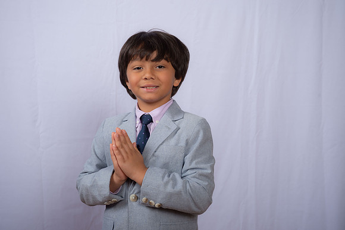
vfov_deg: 21.9
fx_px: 594
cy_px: 115
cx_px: 172
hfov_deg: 32.4
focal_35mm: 62
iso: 250
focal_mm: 62
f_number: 8
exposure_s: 1/160
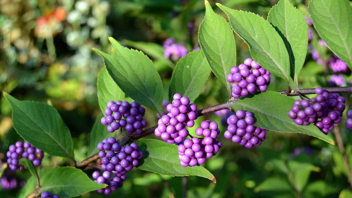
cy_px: 115
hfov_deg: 34.9
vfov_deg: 20.0
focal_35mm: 60
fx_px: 560
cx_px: 175
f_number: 8
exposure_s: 1/125
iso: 125
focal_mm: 38
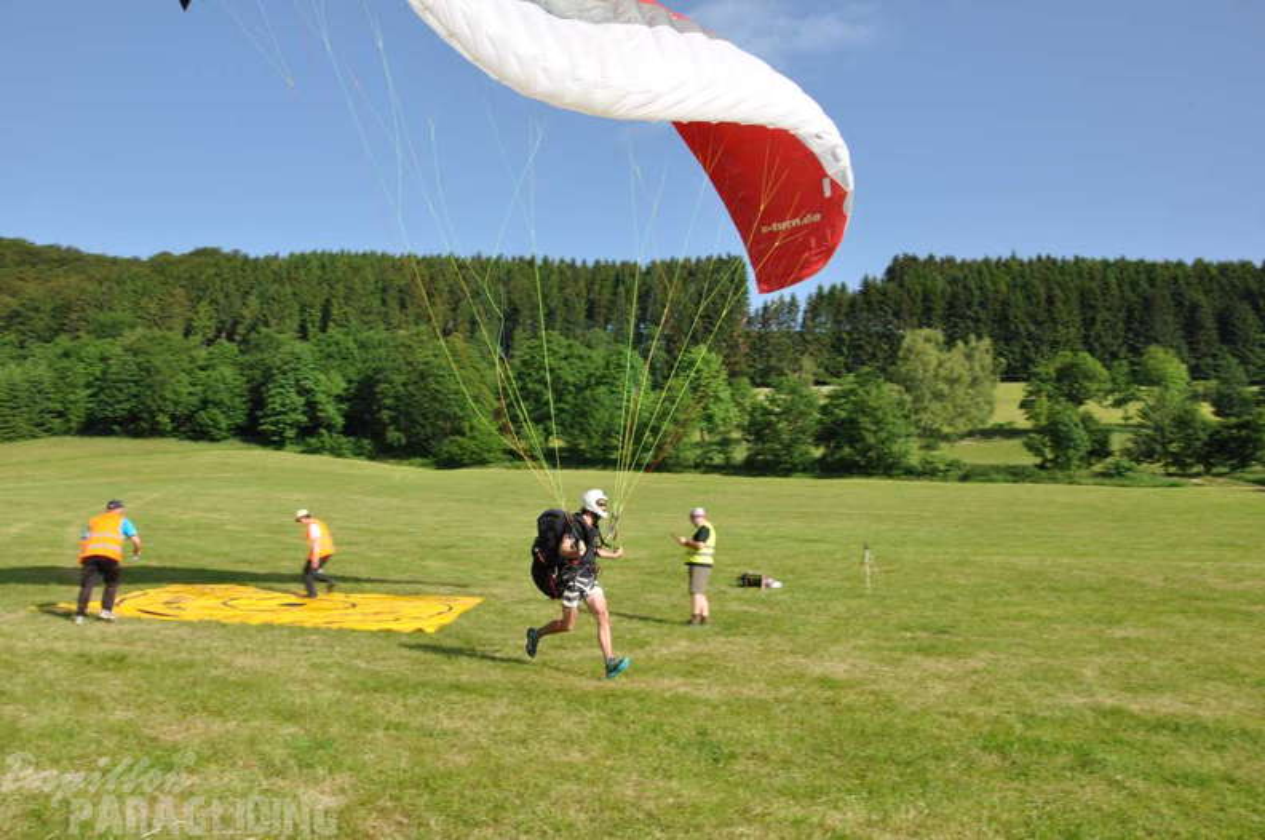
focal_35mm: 32
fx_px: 1106
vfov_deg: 41.6
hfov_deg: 59.6
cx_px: 632
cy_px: 420
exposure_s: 1/160
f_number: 13
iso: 200
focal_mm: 21
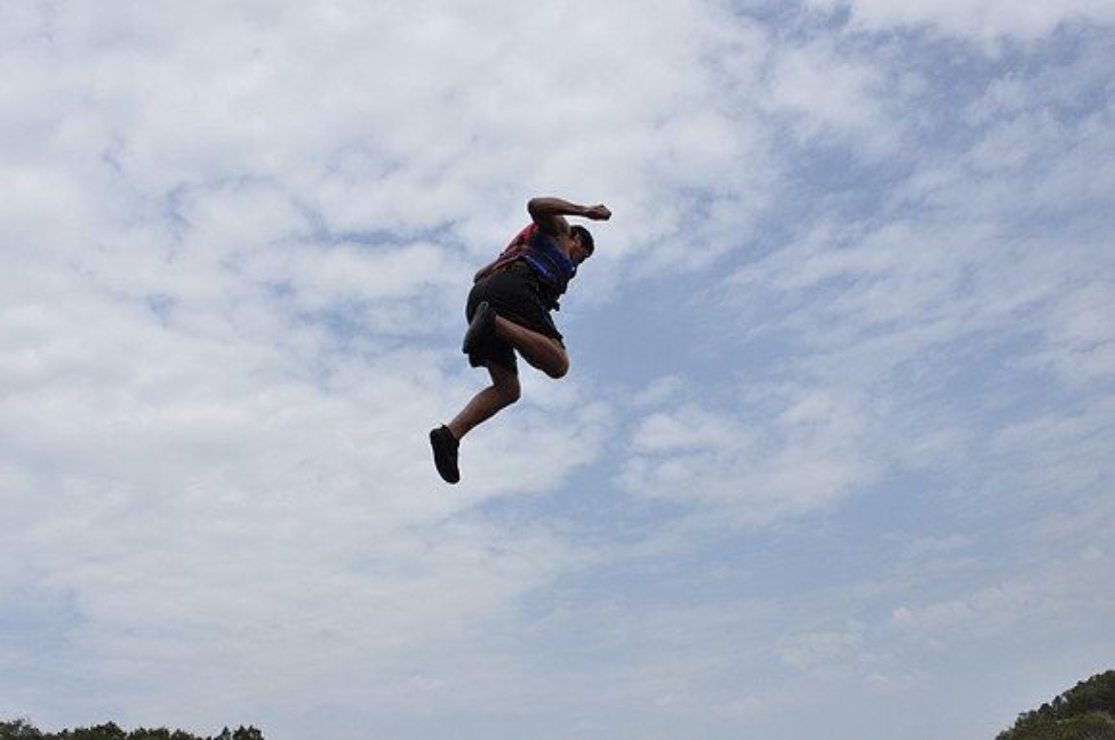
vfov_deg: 36.8
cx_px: 558
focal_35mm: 36
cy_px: 370
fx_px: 1113
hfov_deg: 53.2
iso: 640
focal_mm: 24
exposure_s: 1/2500
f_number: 9
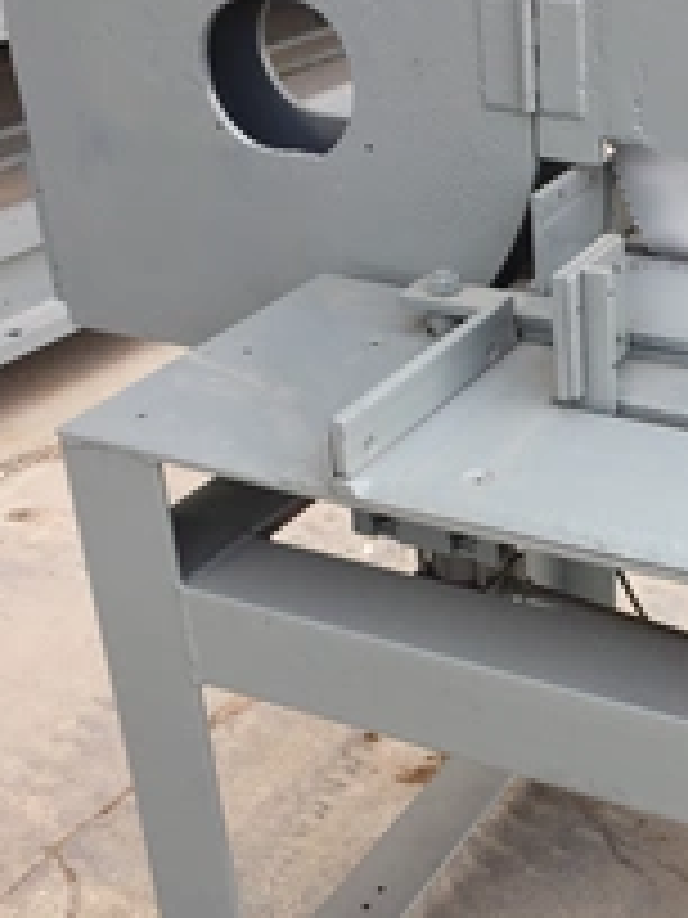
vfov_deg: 33.7
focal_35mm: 57
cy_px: 526
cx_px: 621
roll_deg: +1.3
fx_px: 1511
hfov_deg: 24.9
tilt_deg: -28.0
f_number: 2.2
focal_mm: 4.15
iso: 32
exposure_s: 1/218
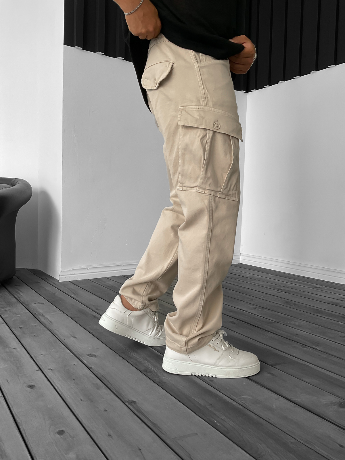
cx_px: 172
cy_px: 230
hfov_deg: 48.2
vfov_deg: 61.7
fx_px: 385
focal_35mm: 29
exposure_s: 1/120
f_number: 1.8
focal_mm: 3
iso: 32
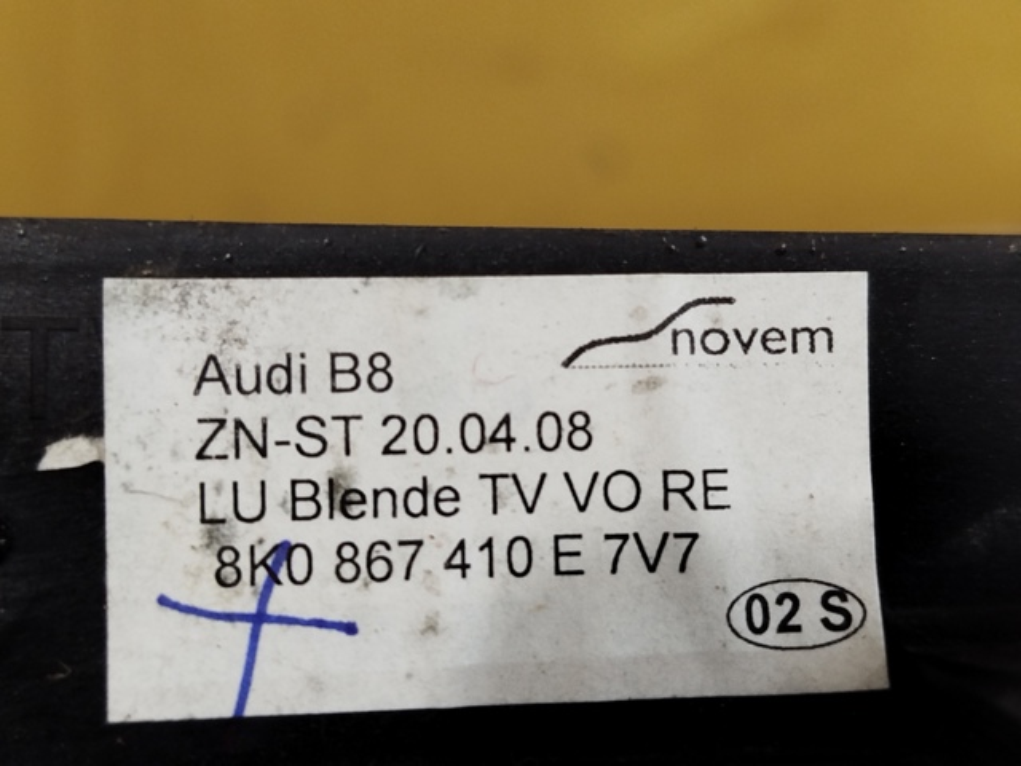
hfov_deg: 39.7
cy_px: 383
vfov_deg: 30.3
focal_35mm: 48
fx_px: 1416
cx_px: 510
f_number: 1.7
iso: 640
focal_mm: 5.31
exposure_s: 1/33
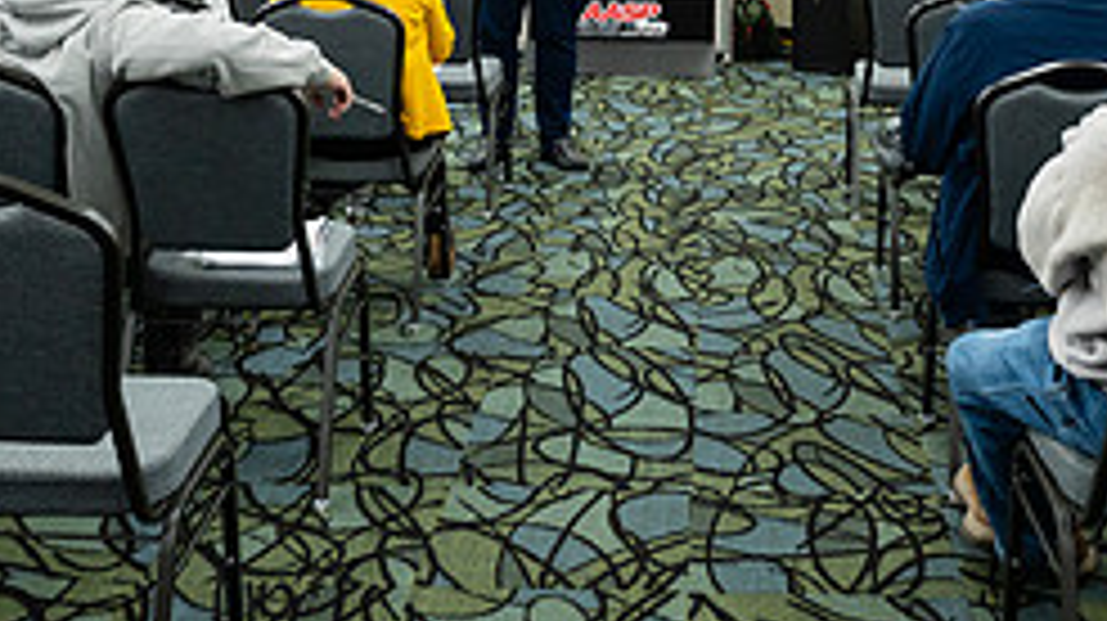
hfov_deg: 31.4
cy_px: -144
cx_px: 644
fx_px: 1965
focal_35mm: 67
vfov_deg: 17.1
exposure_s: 1/200
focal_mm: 26.5
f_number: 4
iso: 1600
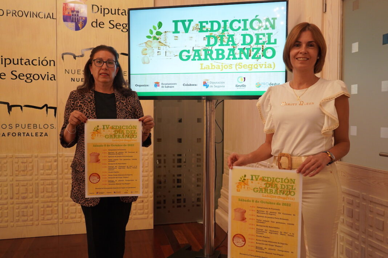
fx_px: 345
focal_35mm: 32
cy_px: 129
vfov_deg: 41.0
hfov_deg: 58.8
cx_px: 194
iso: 1250
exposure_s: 1/160
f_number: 4
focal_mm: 32
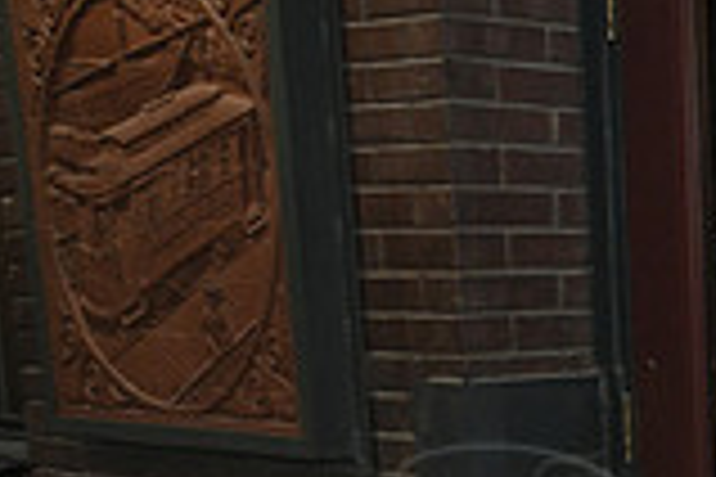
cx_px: 1288
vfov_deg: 12.5
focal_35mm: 106
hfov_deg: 16.2
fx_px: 2108
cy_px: 646
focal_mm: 29
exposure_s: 1/60
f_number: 11
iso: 6400
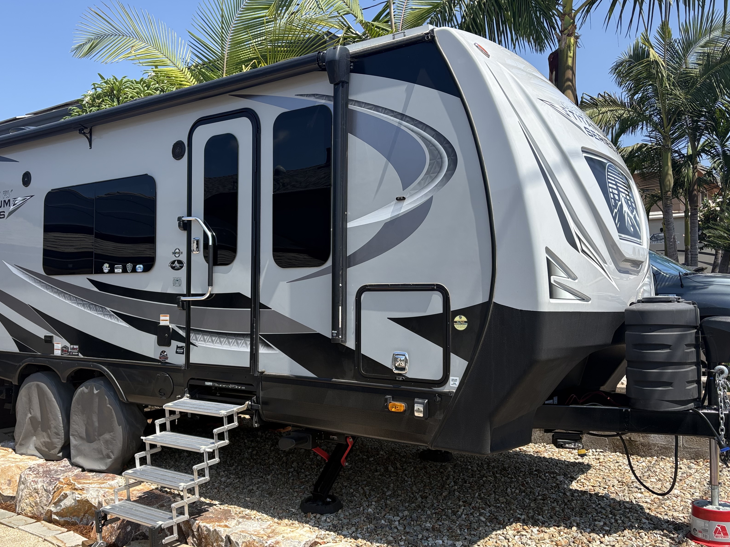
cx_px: 320
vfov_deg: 42.9
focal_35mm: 33
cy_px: 283
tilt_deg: +2.1
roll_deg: +0.1
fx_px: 696
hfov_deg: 55.2
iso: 50
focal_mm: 5.96
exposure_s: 1/2451
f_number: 1.6
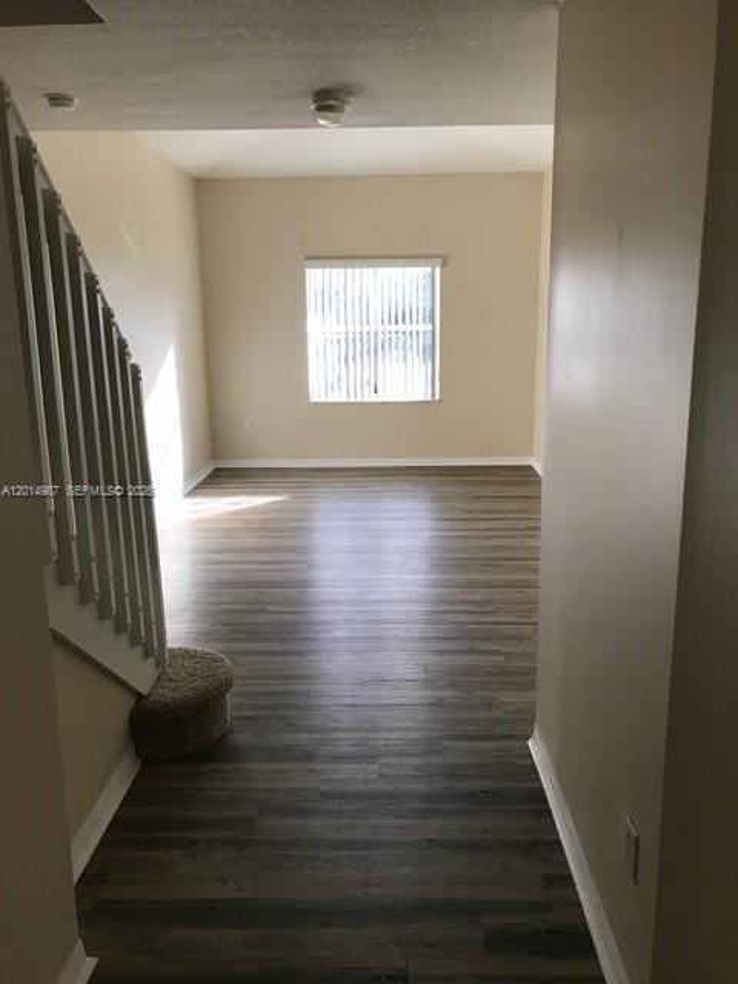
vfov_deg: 63.4
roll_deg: +1.5
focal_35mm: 28
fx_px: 796
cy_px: 492
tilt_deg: -10.5
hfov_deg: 49.7
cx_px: 369
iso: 25
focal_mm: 3.99
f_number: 1.8
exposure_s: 1/40
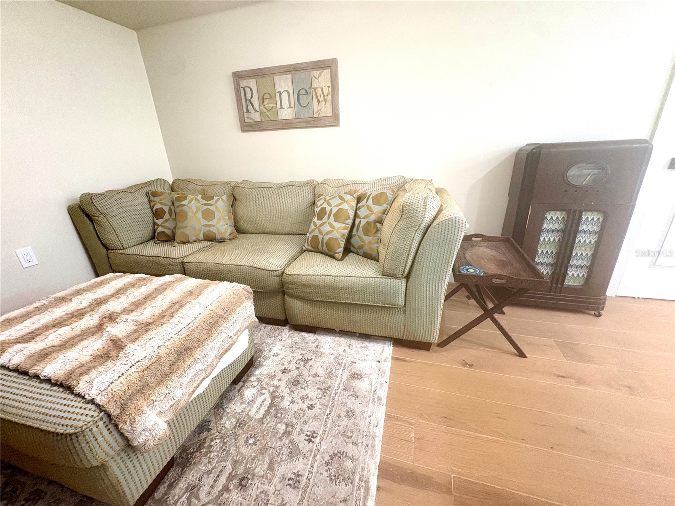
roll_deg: +2.4
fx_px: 273
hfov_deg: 102.1
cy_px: 253
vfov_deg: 85.7
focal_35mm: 14
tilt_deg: -19.2
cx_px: 338
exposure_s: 1/60
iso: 320
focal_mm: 2.22
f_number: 2.2
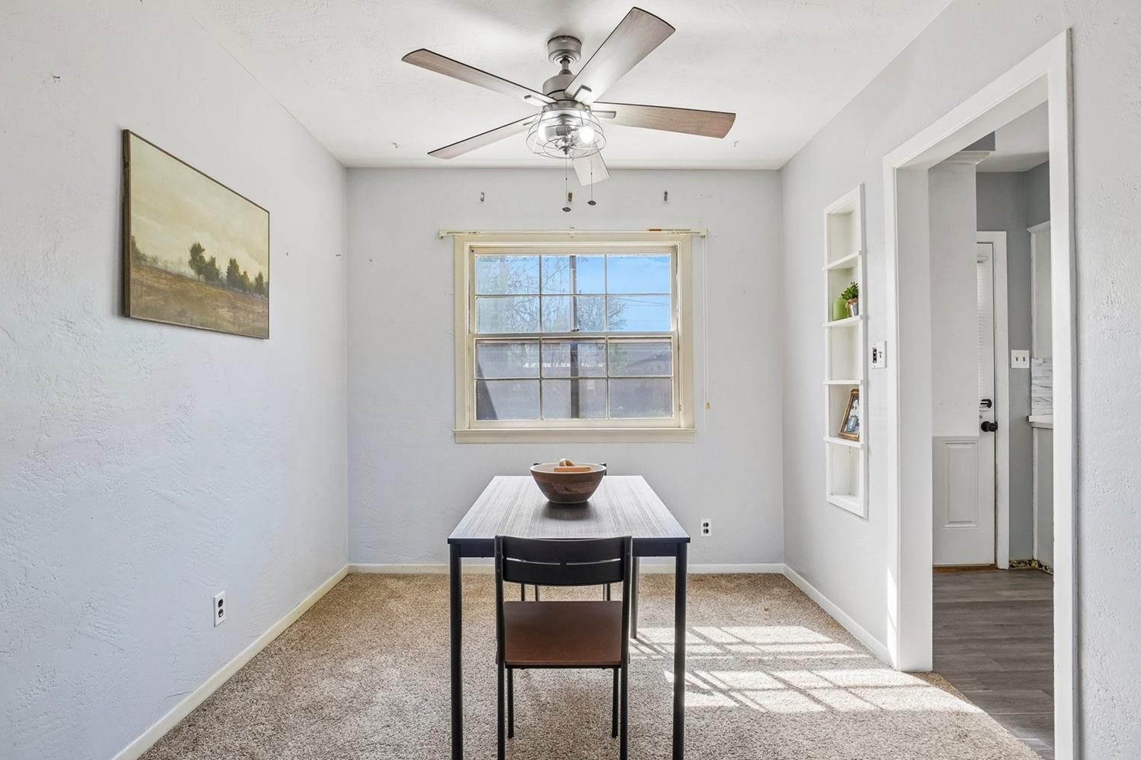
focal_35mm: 18
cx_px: 577
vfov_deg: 68.7
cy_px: 392
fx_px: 555
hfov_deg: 91.5
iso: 400
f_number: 8
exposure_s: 1/125
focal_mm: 11
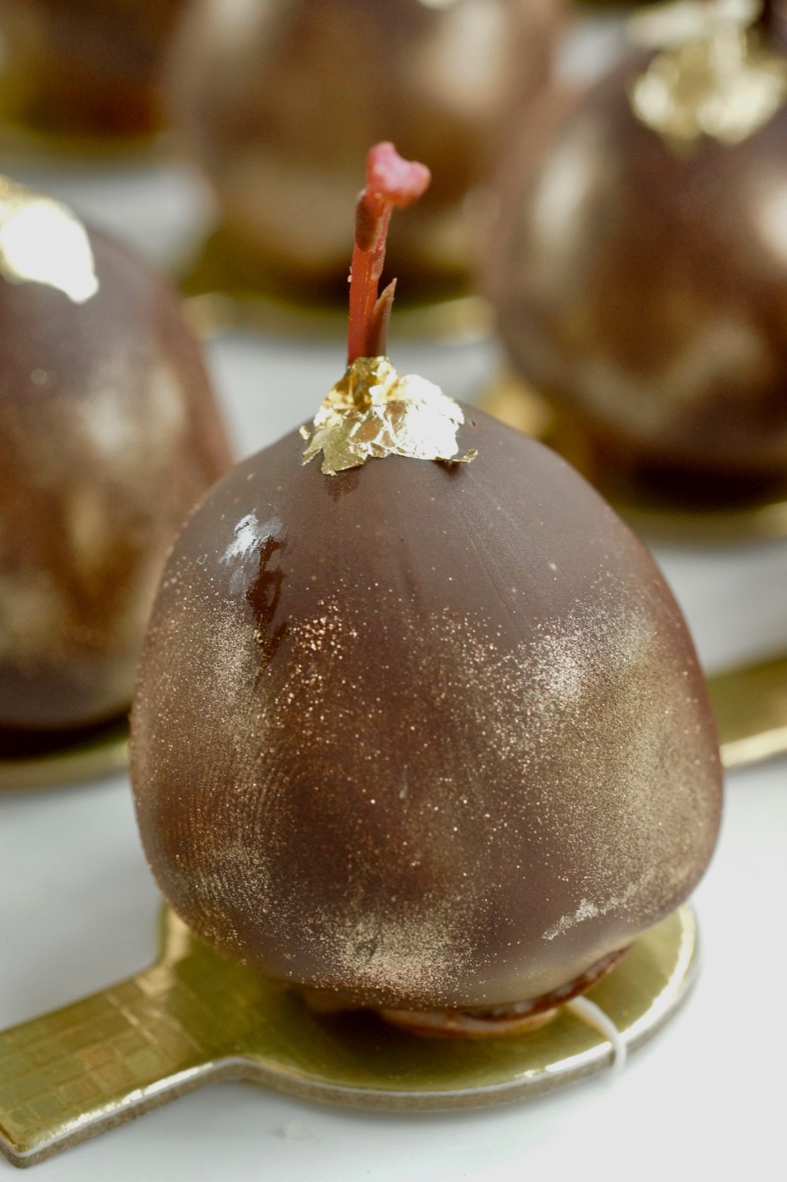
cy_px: 591
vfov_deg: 27.0
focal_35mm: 75
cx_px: 394
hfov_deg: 18.2
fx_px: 2460
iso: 1600
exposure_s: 1/80
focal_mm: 50
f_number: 6.3
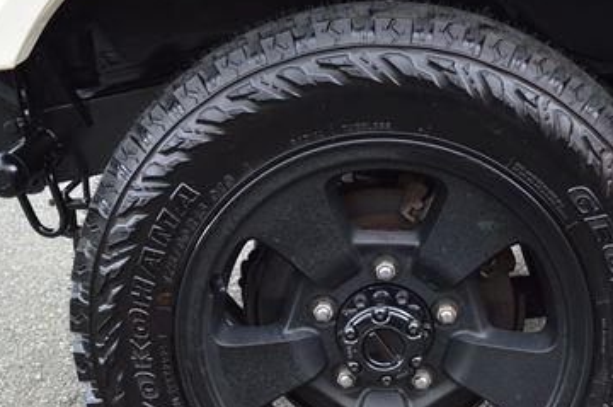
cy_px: 347
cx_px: 395
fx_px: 1190
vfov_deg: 19.1
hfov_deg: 28.7
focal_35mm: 70
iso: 400
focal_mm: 24
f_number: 5.6
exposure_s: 1/125
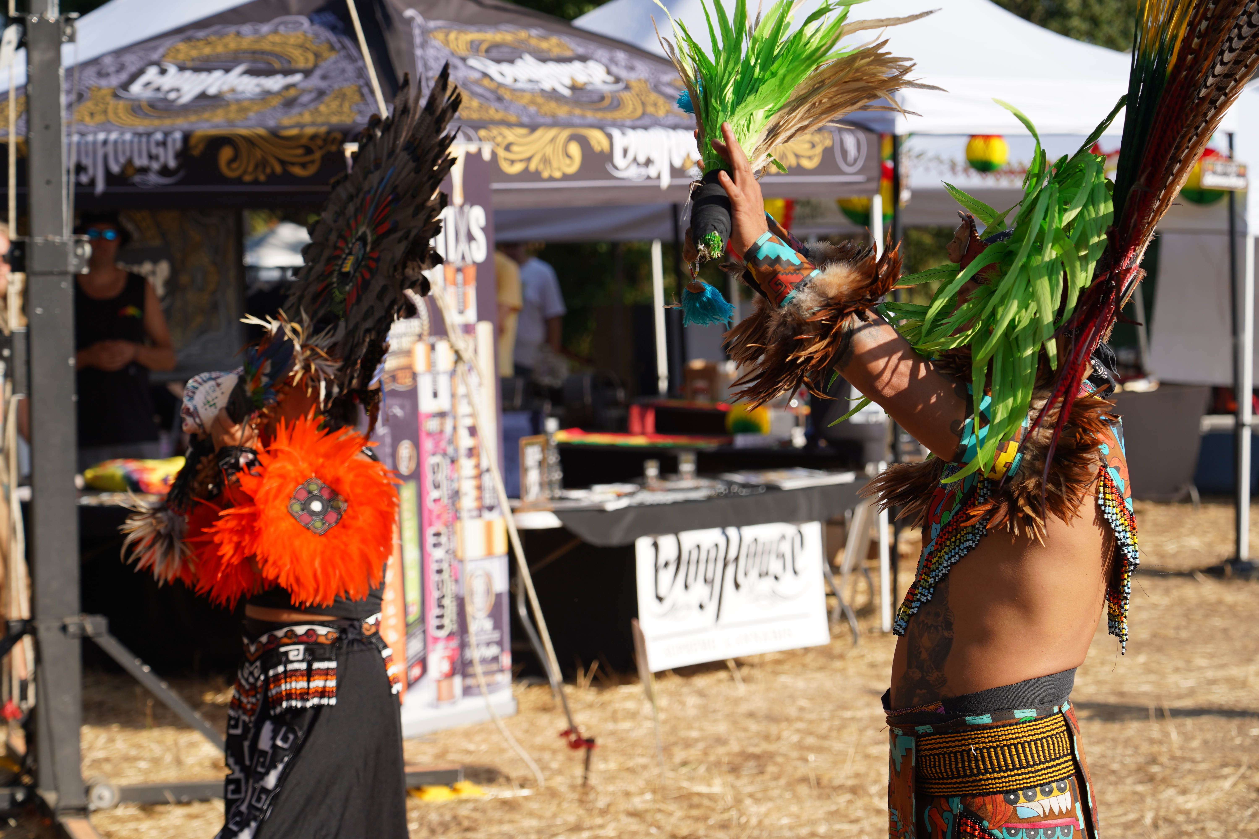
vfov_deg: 13.0
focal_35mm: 105
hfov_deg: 19.5
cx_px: 630
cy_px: 420
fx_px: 3672
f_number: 5.6
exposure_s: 1/320
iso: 100
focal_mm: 105
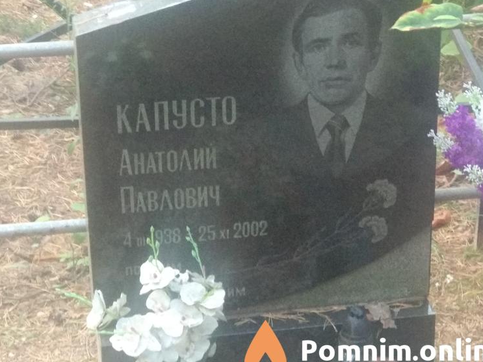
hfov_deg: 34.4
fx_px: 781
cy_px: 193
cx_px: 248
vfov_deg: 26.1
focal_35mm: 56
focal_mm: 5.99
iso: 1000
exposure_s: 1/30
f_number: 2.6
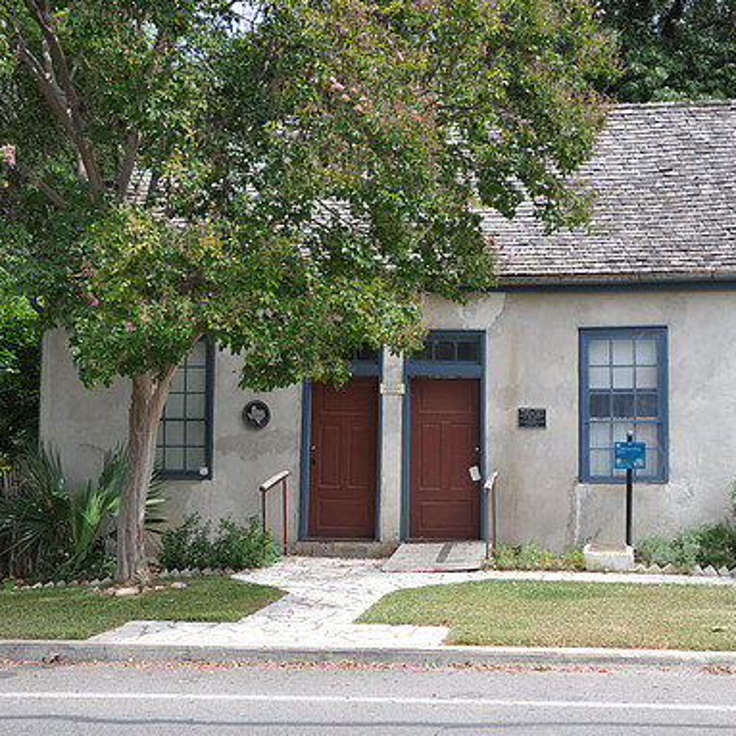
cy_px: 368
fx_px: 1299
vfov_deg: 31.6
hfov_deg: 31.5
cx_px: 450
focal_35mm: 54
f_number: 7.1
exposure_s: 1/200
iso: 200
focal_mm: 28
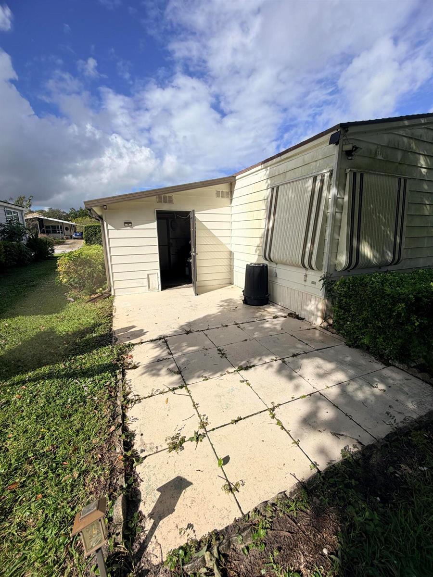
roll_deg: +0.4
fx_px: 233
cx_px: 216
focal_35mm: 14
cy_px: 288
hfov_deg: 85.7
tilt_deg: -11.9
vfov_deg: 102.1
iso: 20
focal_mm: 2.22
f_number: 2.2
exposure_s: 1/1368
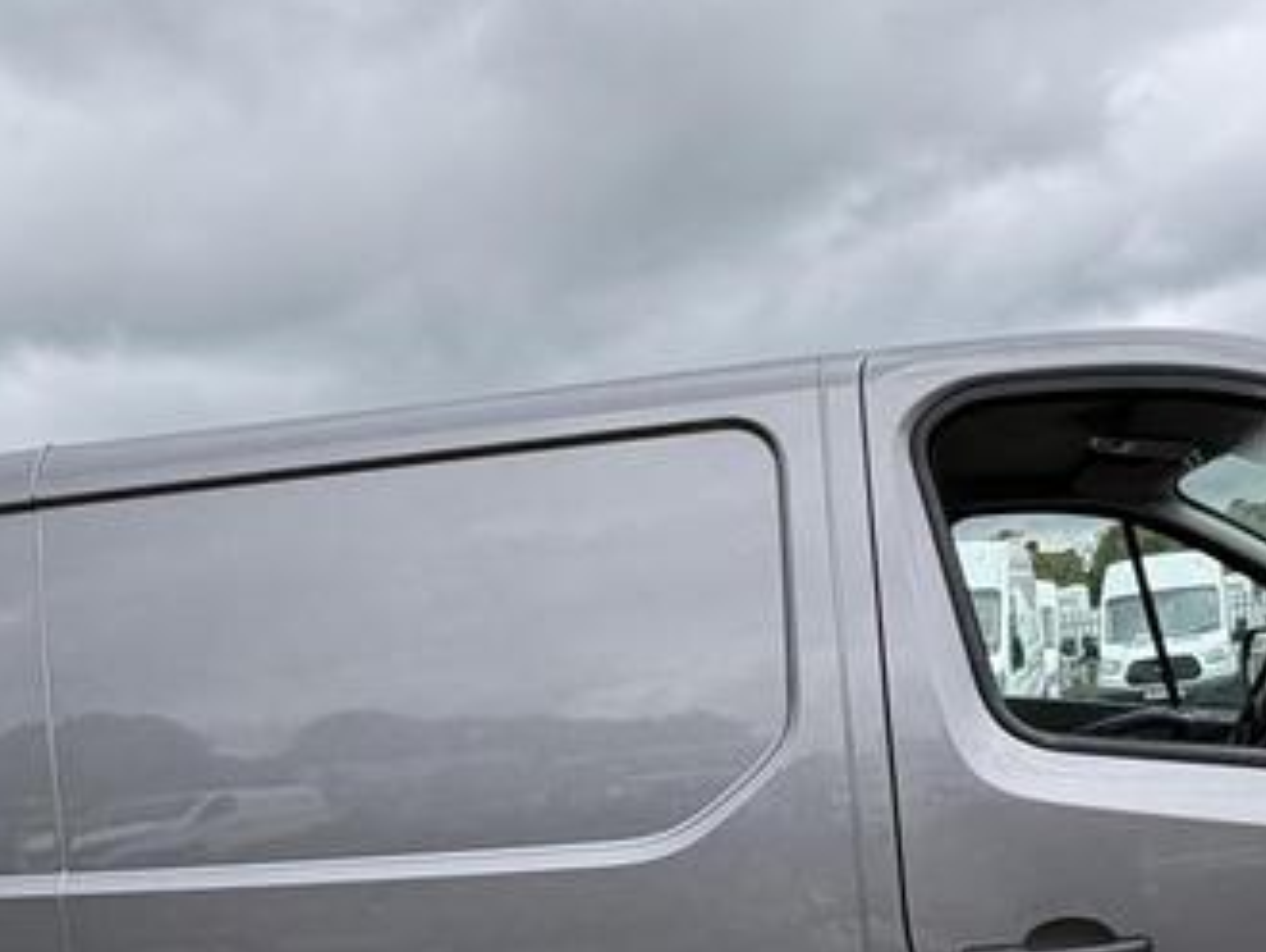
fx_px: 1391
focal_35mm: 38
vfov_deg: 36.4
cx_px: 790
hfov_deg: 48.5
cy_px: 775
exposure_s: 1/921
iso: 50
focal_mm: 2.22
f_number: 2.2
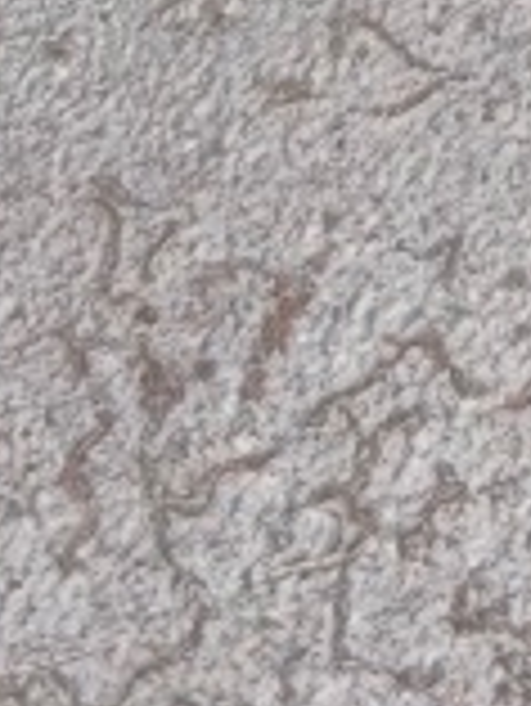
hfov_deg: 4.0
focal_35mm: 366
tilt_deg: -60.8
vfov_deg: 5.0
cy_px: -1898
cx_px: 1454
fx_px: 7476
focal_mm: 6.93
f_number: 1.8
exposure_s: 1/395
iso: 64
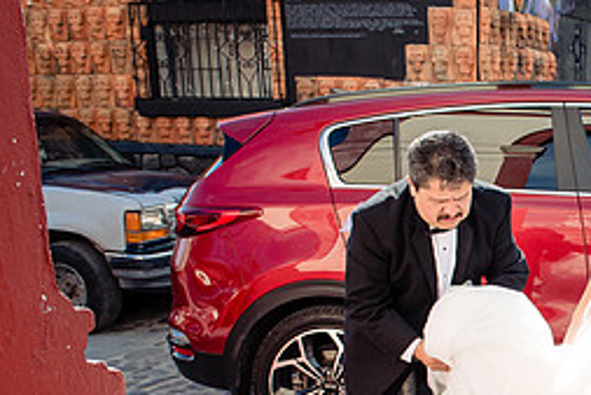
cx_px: 652
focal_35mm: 55
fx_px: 903
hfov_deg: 32.0
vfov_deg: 24.1
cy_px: 340
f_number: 5.6
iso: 400
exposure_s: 1/800
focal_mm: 24
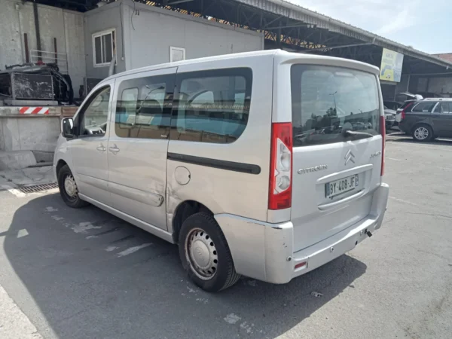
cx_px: 226
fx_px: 366
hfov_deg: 63.4
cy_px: 170
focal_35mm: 28
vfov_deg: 49.7
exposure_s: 1/661
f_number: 2.2
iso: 100
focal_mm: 3.46
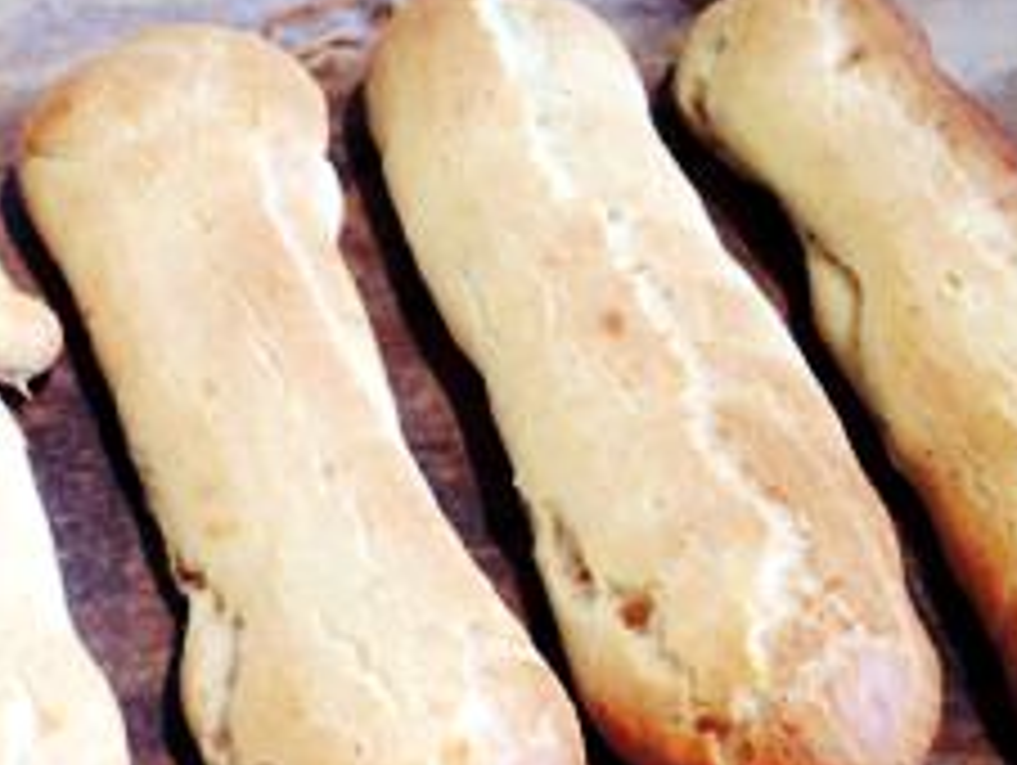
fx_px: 2912
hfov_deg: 19.4
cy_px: 774
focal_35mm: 99
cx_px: 68
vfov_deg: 14.7
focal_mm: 4.28
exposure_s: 1/40
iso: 50
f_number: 2.4
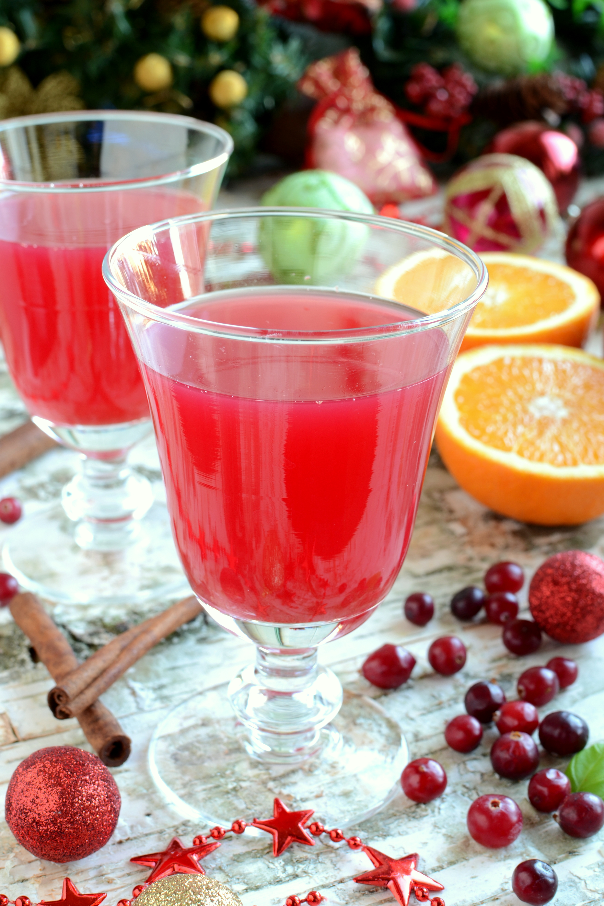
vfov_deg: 37.9
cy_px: 453
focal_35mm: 52
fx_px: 1321
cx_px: 302
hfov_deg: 25.8
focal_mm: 35
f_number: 8
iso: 100
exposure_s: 1/2
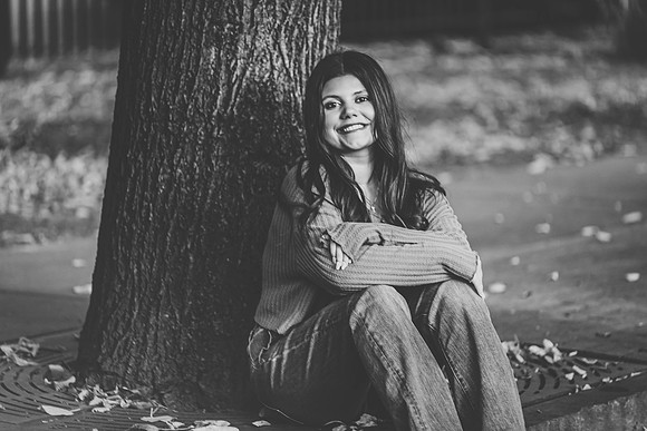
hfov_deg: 12.1
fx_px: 3056
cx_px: 324
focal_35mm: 170
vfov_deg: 8.1
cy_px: 216
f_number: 2.8
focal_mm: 170
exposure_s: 1/125
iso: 400
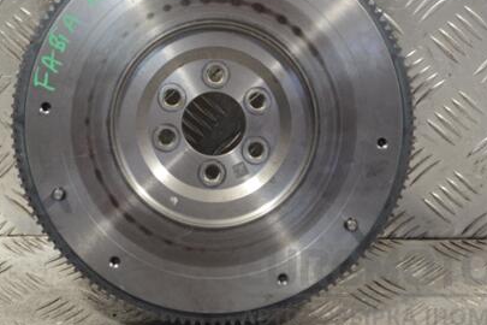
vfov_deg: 12.3
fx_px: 1501
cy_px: 107
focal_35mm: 111
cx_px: 218
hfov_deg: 18.4
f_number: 5.6
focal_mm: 50
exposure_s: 1/30
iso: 280
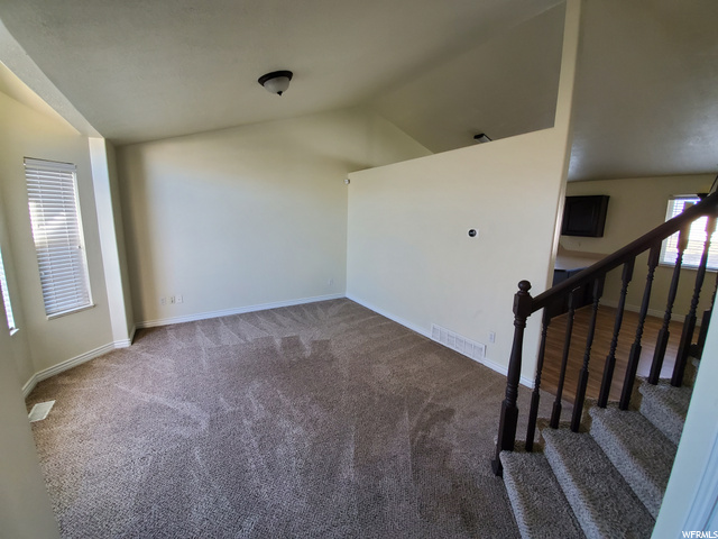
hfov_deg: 106.2
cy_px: 270
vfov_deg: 89.9
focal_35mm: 13
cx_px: 359
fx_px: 270
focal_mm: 1.8
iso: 250
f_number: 2.2
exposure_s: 1/59
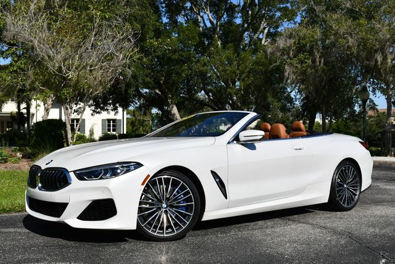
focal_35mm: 44
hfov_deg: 44.5
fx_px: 483
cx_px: 198
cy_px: 132
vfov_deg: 30.6
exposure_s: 1/320
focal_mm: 22
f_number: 9
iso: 100
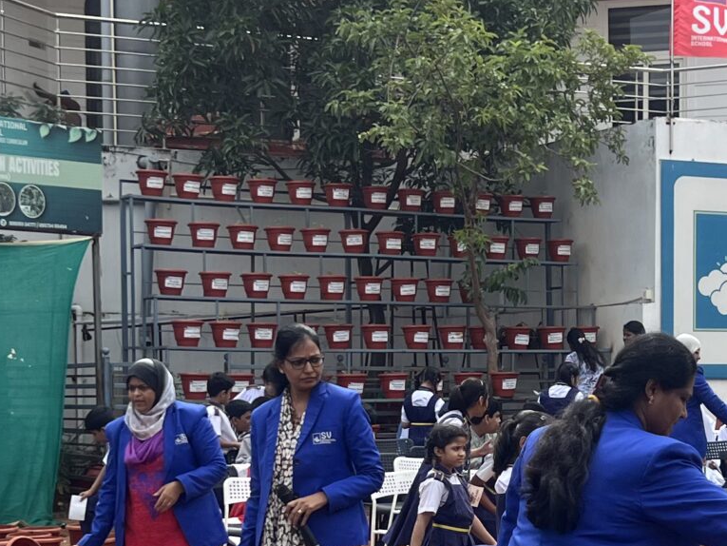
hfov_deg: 22.2
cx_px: 569
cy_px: 439
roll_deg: +0.5
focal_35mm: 87
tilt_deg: -3.3
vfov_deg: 16.8
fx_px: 1827
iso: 50
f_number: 1.5
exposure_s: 1/1779
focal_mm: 5.7
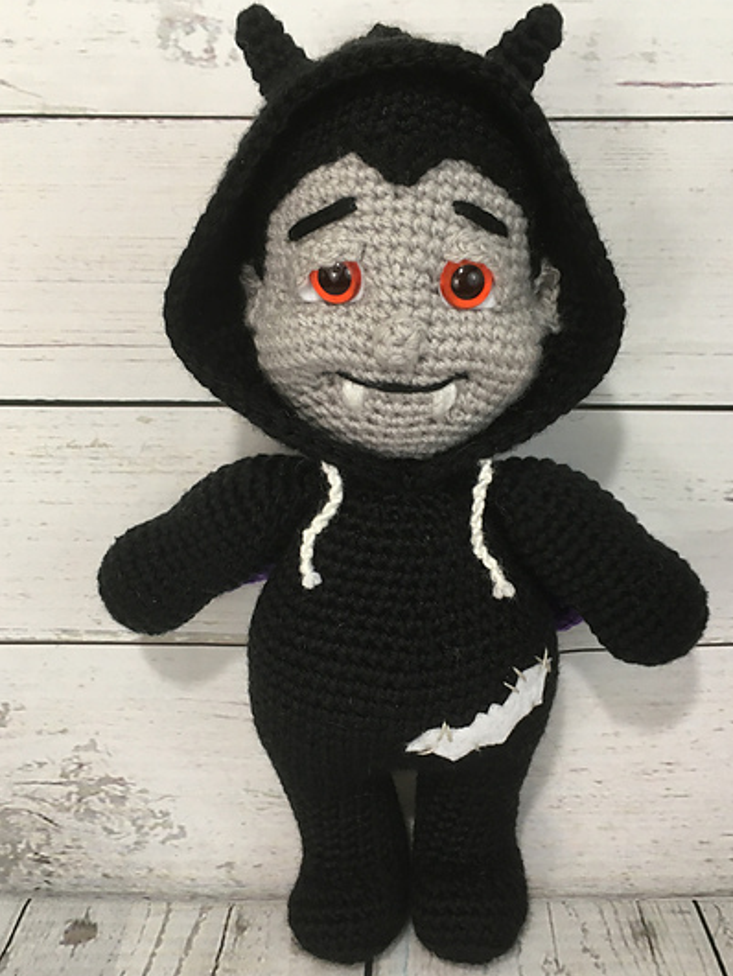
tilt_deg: -25.6
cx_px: 396
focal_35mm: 35
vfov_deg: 52.6
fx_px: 987
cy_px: 492
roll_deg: +2.8
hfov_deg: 40.7
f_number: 2.2
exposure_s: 1/30
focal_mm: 4.15
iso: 80
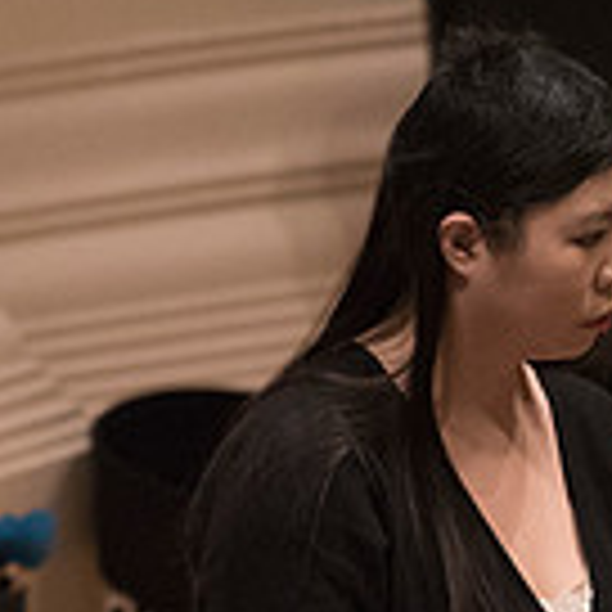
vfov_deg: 0.8
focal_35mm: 2178
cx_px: 832
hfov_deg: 0.8
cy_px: 731
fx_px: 43565
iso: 6400
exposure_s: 1/160
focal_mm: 600
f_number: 5.6
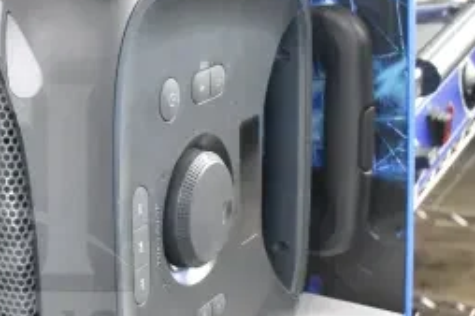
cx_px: -75
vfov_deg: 18.8
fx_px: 949
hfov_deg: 25.6
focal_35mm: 72
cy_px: 233
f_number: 3.5
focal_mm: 20
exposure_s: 1/30
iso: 9000
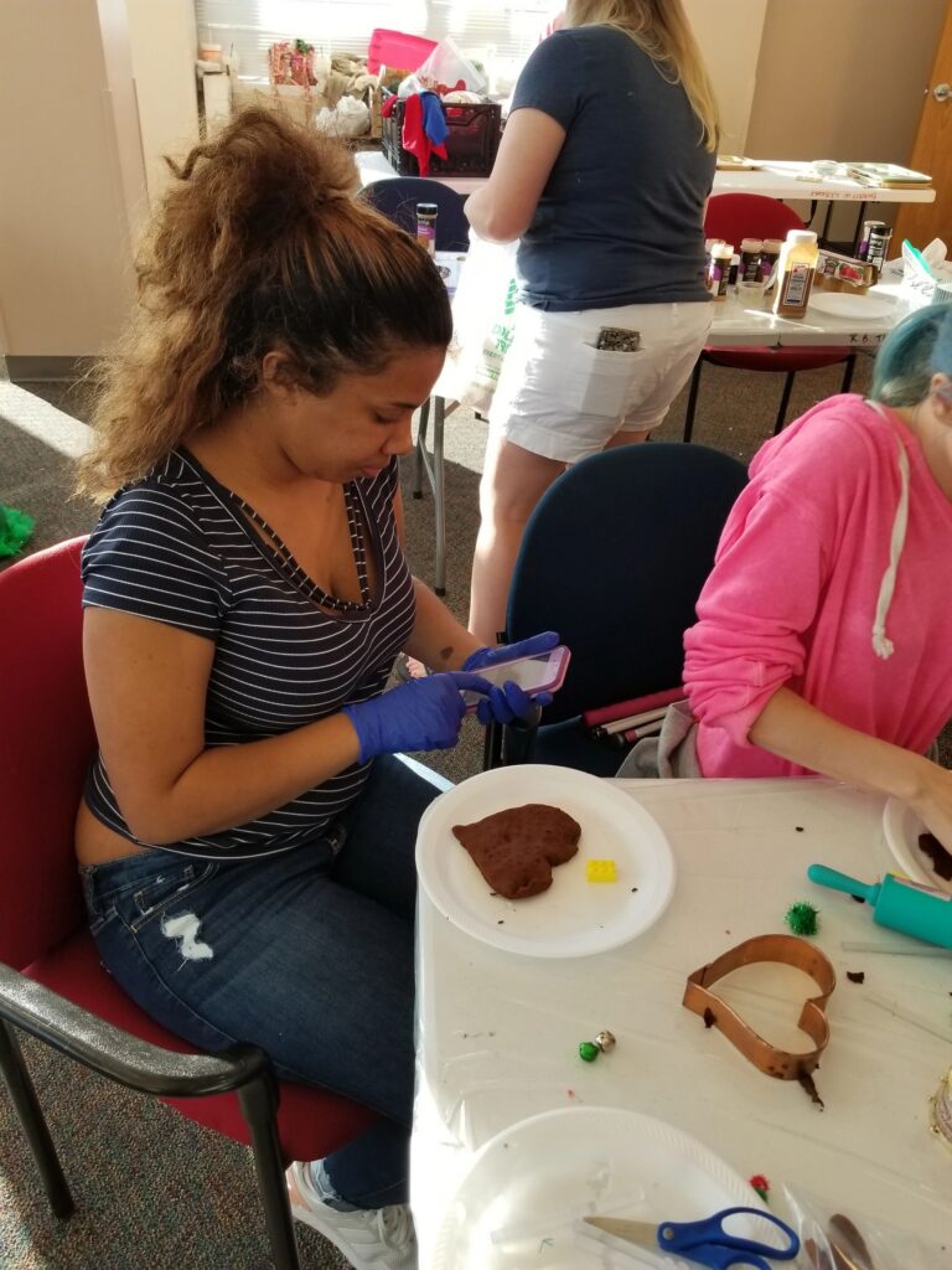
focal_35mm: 26
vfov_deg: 67.3
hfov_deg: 53.1
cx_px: 476
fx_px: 953
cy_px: 635
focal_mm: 4.25
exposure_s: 1/120
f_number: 1.7
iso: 64
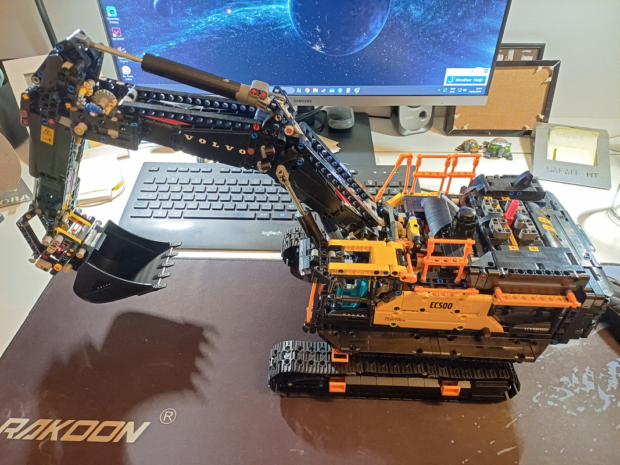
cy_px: 232
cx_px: 310
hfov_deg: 69.4
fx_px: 448
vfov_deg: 54.9
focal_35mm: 25
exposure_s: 1/16.7
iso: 1600
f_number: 1.8
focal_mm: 4.65
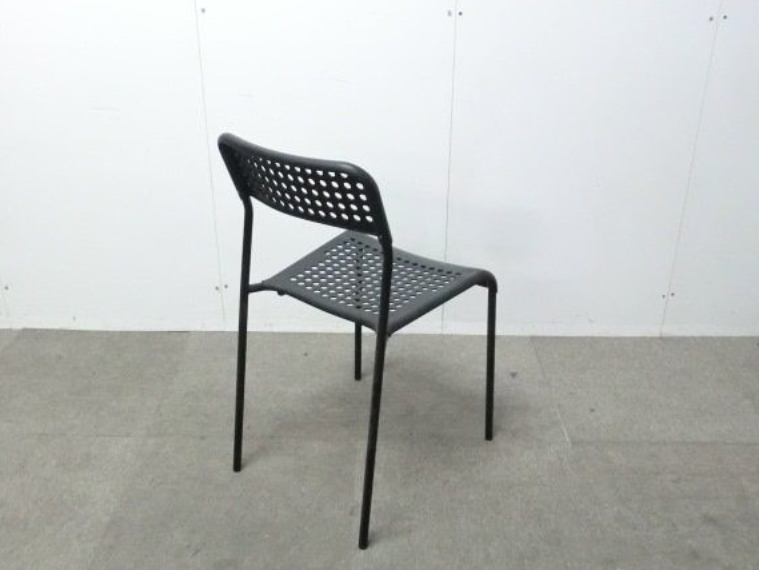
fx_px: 790
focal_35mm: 36
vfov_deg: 39.6
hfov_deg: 51.3
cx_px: 356
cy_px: 252
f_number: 3.5
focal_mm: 5.8
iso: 800
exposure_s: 1/30
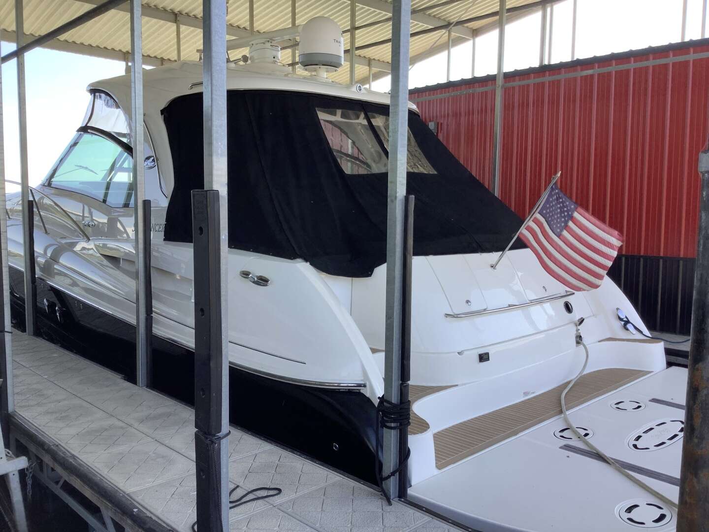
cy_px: 266
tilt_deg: -6.0
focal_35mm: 31
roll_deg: +0.3
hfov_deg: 58.4
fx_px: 635
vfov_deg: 45.4
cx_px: 354
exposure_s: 1/146
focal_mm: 3.3
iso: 25
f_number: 2.4
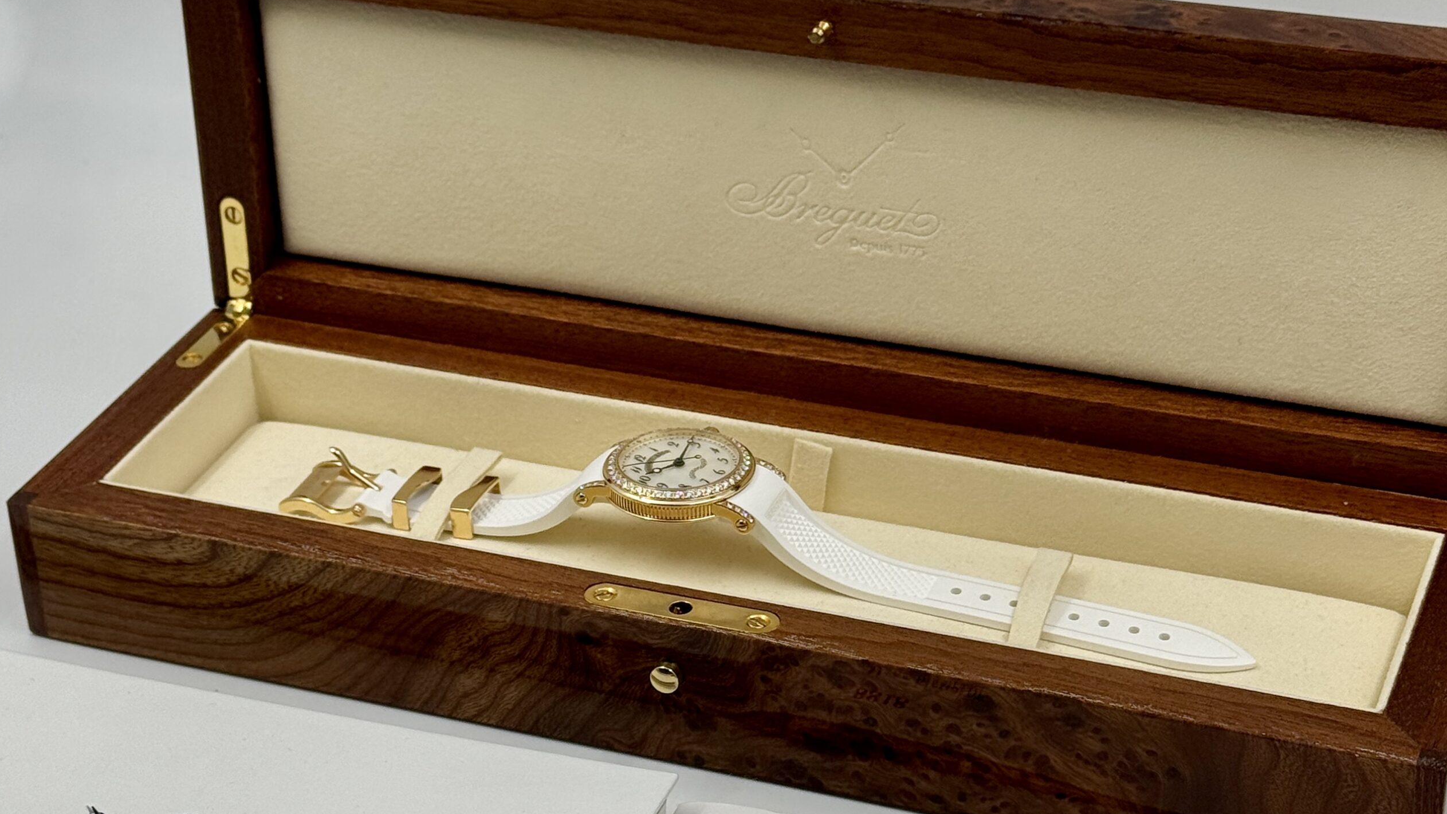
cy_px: 541
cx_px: 715
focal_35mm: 53
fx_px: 2034
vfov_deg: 22.5
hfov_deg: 39.2
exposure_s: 1/593
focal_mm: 6.76
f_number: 1.78
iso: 64
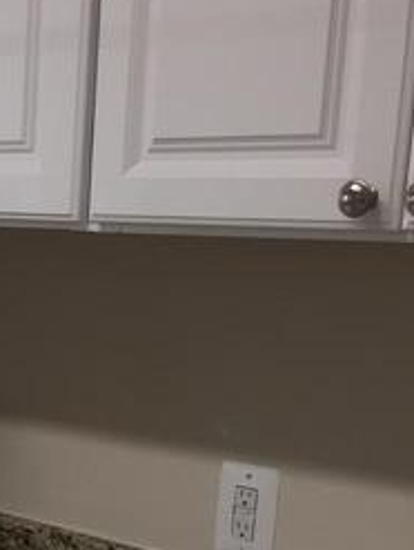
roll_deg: -1.6
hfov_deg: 15.4
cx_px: -169
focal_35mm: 90
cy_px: 590
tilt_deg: -12.8
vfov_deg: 20.8
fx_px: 1431
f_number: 2.2
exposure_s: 1/60
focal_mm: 4.15
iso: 32
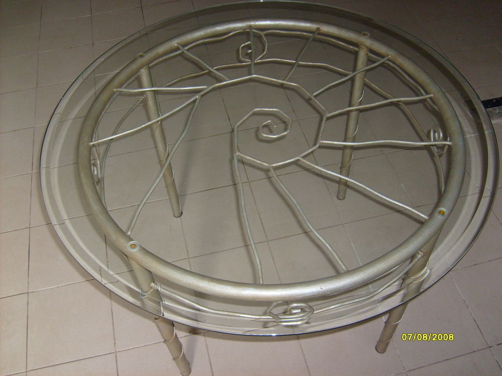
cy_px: 188
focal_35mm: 35
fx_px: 508
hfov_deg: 52.6
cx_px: 251
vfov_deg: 40.7
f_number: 2.8
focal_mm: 5.8
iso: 100
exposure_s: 1/45
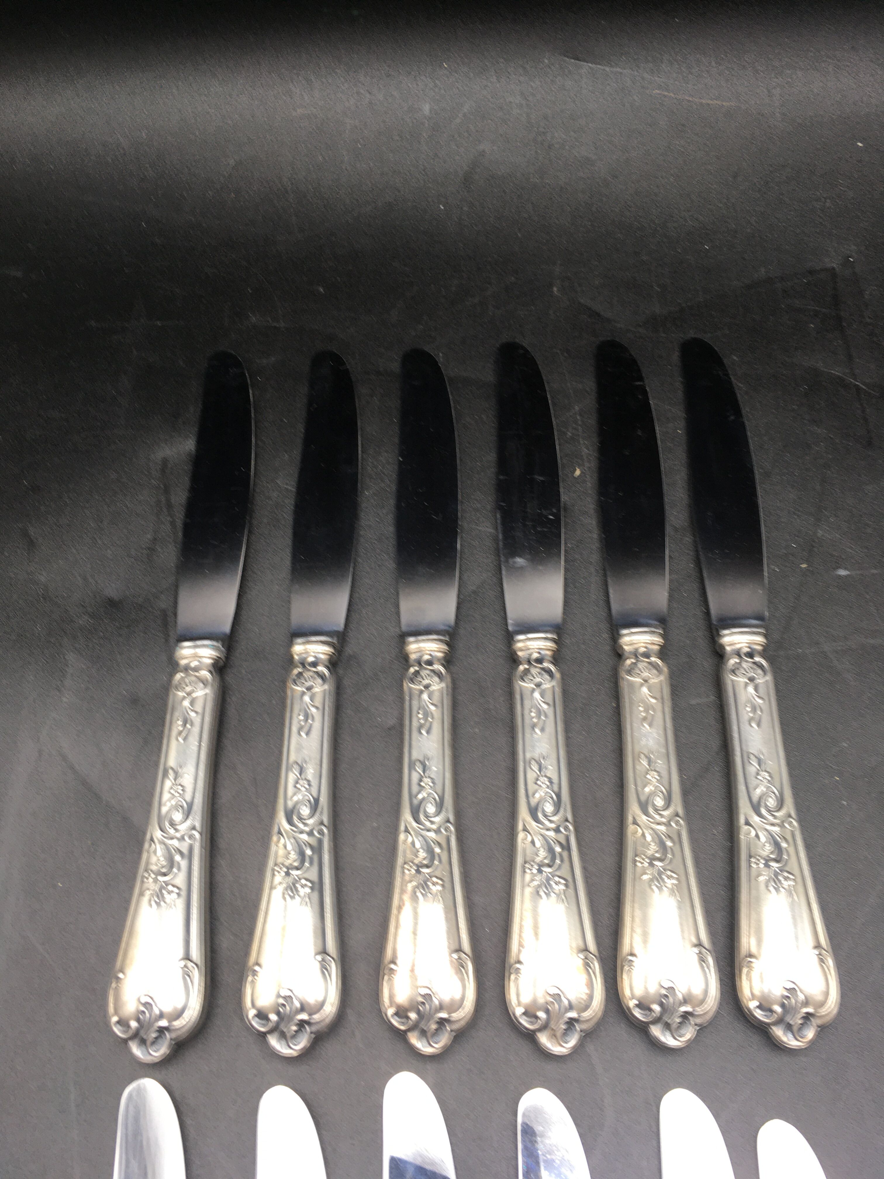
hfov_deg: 48.2
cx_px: 442
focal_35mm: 29
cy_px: 590
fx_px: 987
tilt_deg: -63.6
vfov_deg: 61.7
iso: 25
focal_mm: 4.15
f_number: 2.2
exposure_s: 1/50
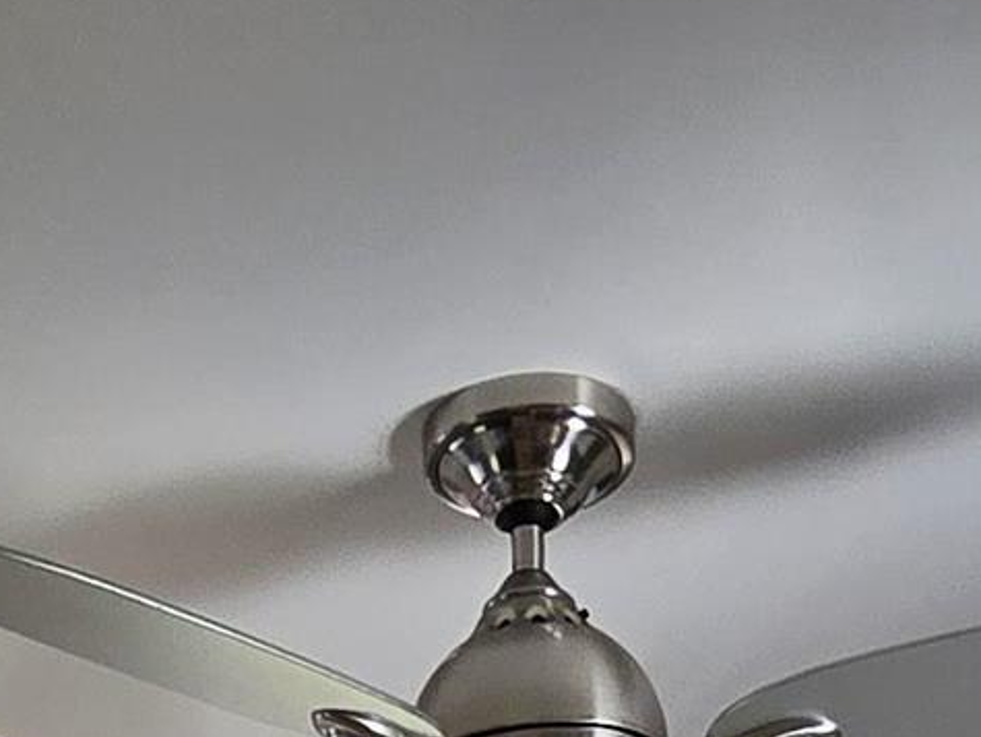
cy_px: 2116
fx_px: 2382
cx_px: 273
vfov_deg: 11.5
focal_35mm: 84
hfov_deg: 23.1
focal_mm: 2.2
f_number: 2.2
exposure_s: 1/120
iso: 80
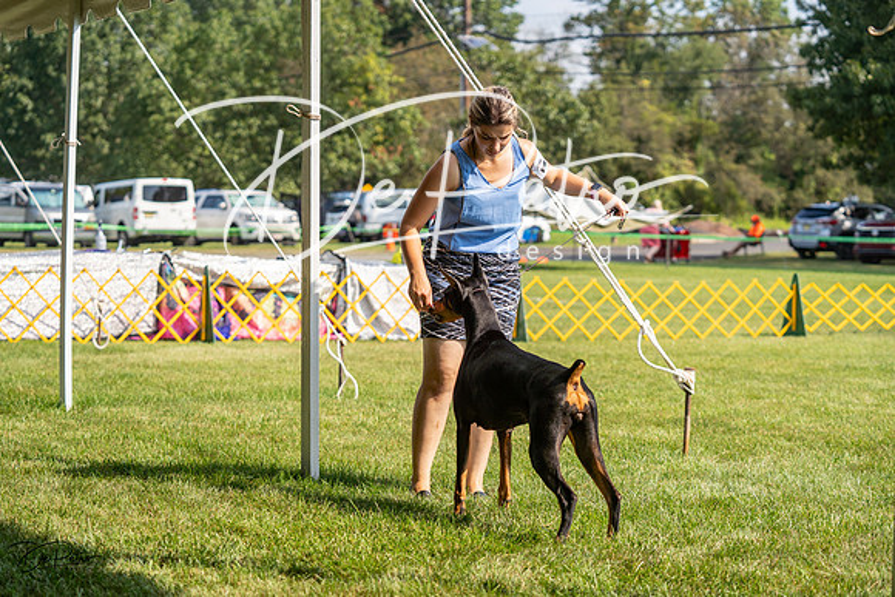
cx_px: 448
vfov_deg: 18.4
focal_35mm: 74
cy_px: 298
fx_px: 1840
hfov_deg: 27.3
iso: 200
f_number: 3.5
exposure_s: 1/1600
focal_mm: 74
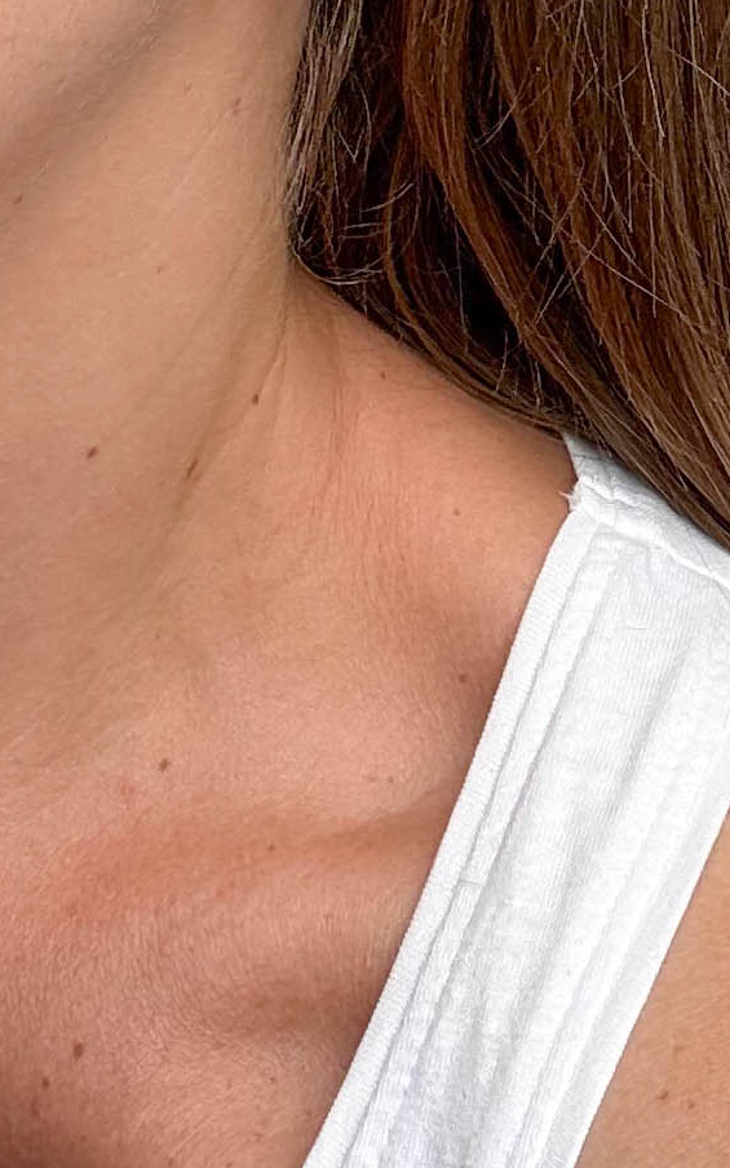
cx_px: 833
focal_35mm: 66
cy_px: 186
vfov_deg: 30.1
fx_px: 2101
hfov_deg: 18.8
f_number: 1.9
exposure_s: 1/150
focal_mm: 2.69
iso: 20
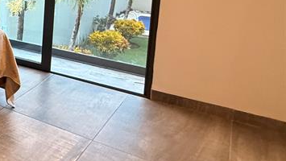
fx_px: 334
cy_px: -9
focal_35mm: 44
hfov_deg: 30.3
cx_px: -126
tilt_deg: -6.6
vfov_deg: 25.5
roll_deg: +0.3
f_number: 2.2
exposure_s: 1/60
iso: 250
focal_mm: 2.22
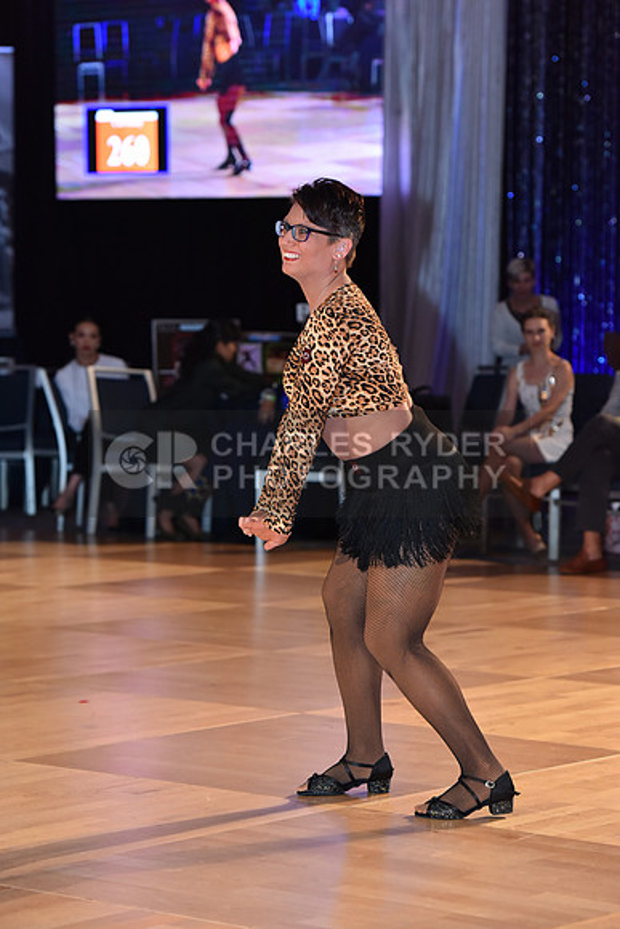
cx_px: 310
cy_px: 464
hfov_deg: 11.8
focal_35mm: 116
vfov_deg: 17.6
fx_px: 2995
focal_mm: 116
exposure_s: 1/250
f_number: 5
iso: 2000
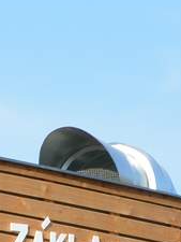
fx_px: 4007
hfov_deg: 2.6
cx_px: -317
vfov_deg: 3.4
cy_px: 546
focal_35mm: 575
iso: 400
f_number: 10
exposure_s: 1/400
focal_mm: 45
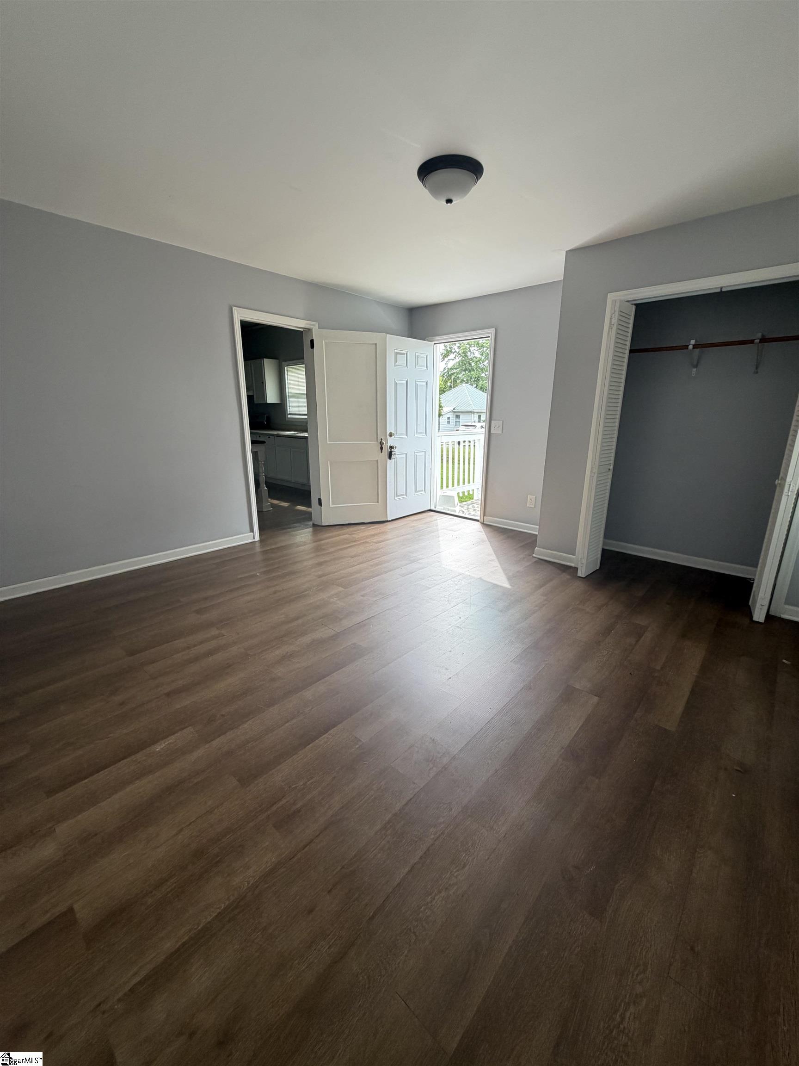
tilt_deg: -15.1
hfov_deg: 85.7
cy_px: 533
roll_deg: -1.9
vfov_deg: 102.1
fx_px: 431
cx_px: 400
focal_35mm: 14
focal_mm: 2.22
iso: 100
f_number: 2.2
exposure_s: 1/121
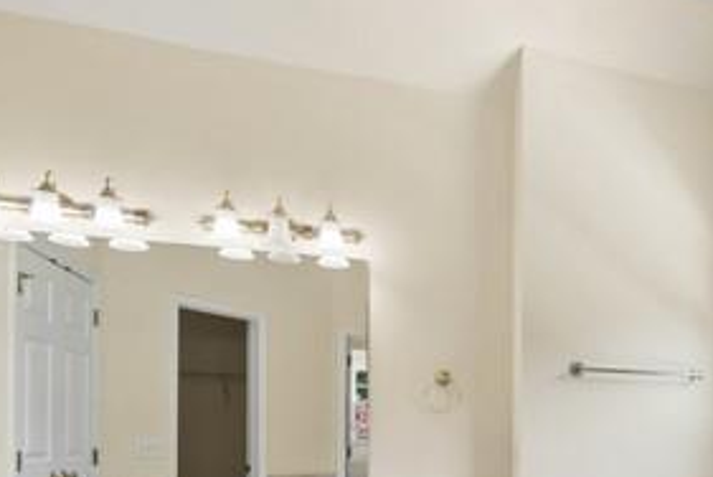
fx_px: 634
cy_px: 454
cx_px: 627
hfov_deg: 52.4
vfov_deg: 37.7
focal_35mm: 32
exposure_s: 1/30
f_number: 7.1
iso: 160
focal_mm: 10
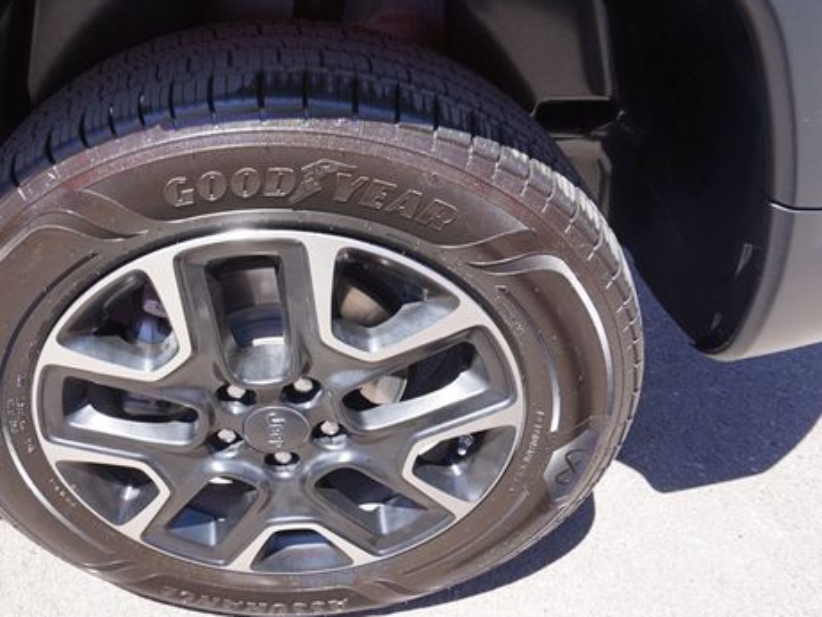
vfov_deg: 44.1
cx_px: 259
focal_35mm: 32
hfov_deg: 55.3
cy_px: 282
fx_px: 760
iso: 100
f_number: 5.6
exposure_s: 1/80
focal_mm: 16
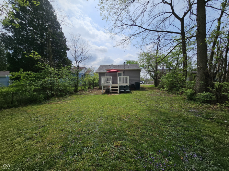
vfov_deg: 89.9
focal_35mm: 13
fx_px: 86
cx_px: 114
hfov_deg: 106.2
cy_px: 86
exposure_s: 1/4579
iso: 50
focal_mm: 2.2
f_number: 2.2
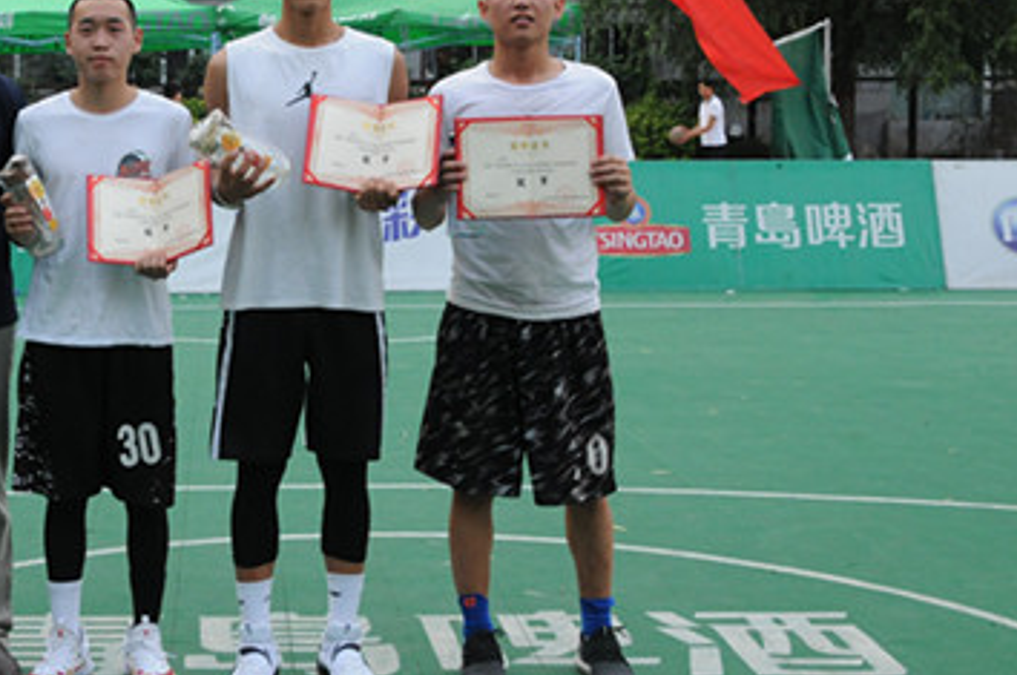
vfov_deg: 20.7
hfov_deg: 30.2
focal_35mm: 65
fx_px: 1834
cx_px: 190
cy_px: 181
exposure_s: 1/160
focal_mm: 24
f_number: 6.3
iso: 800
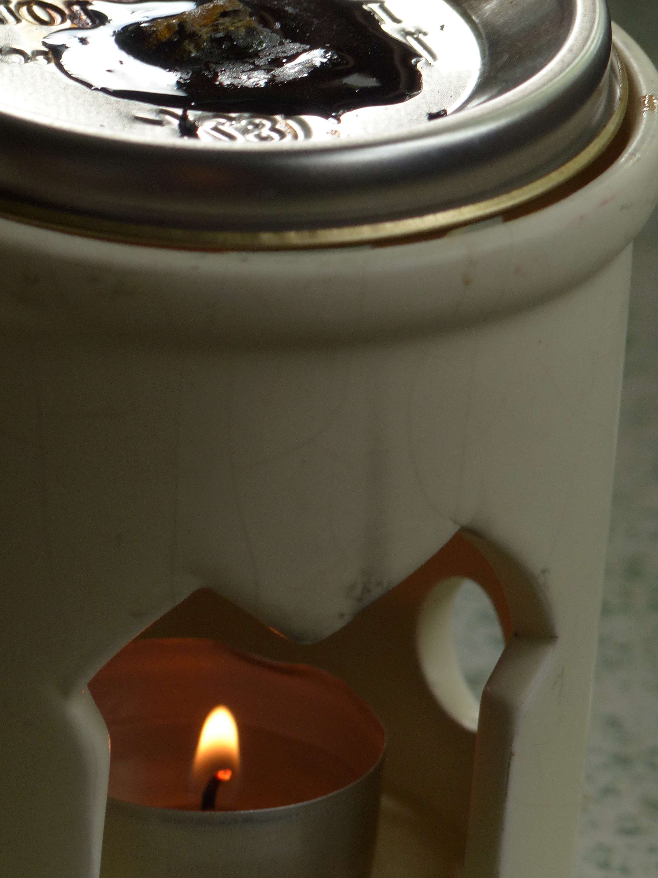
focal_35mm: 735
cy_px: 439
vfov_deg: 2.7
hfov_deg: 2.0
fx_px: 18628
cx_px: 329
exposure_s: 1/200
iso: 100
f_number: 4
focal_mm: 108
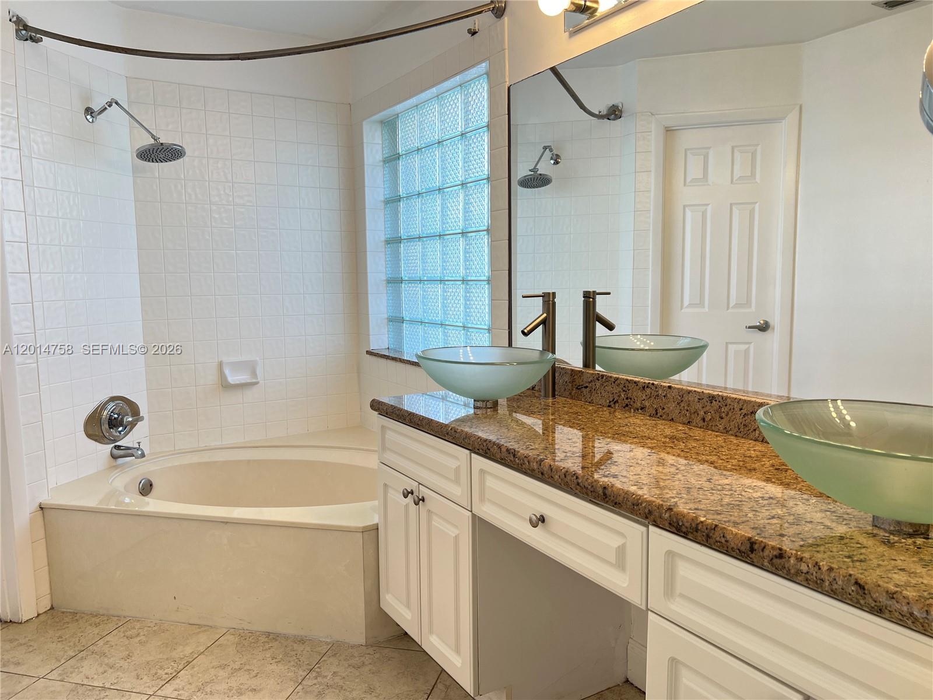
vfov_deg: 53.1
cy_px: 350
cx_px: 466
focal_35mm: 26
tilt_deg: -7.0
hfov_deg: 67.3
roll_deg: +1.0
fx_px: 701
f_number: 1.5
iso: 50
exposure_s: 1/129
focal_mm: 5.7
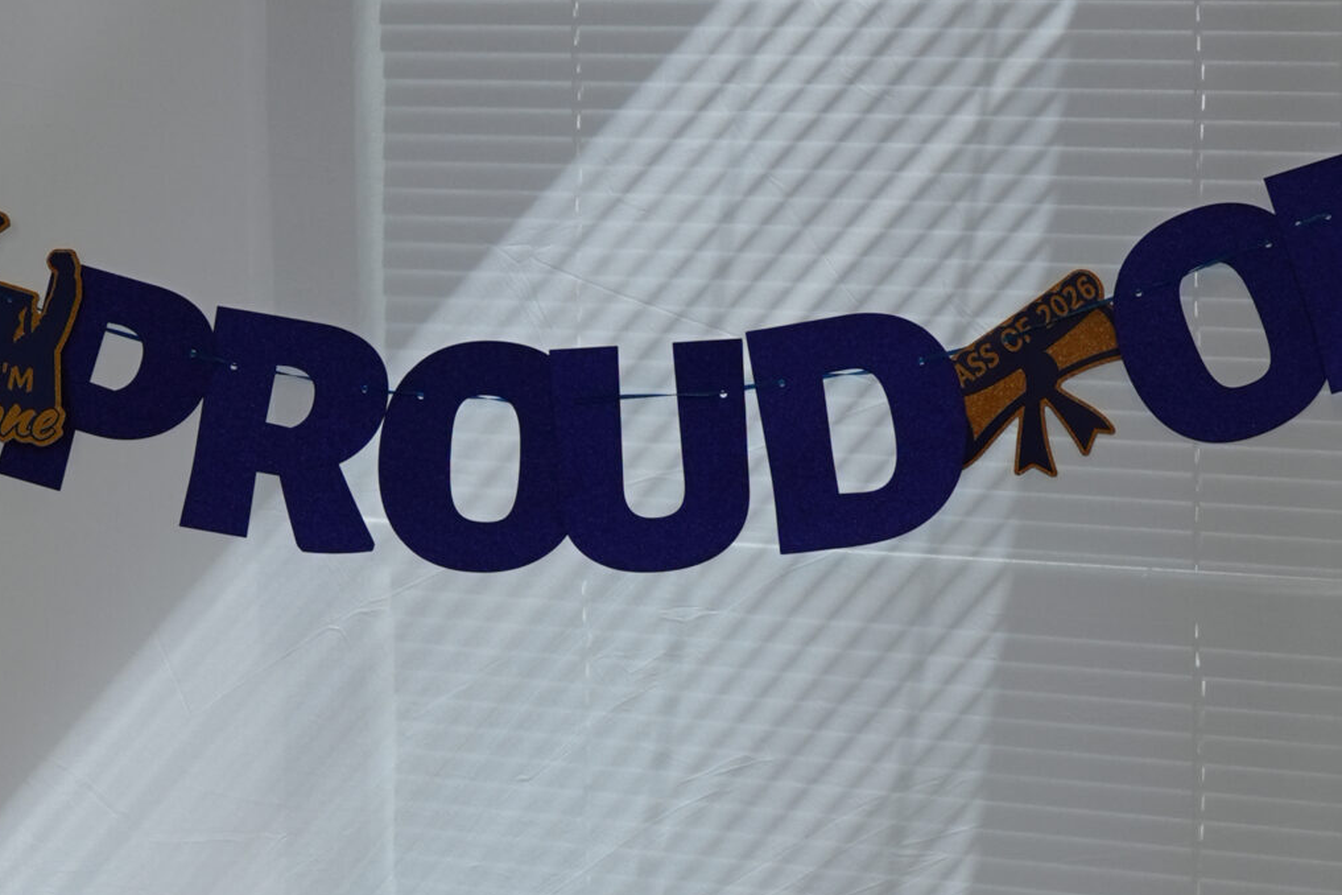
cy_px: -114
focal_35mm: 78
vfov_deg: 16.9
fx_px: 2907
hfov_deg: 25.9
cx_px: 497
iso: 400
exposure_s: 1/200
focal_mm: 31
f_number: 4
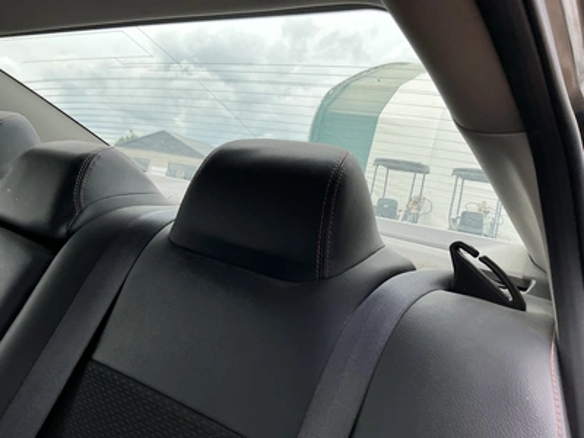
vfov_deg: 49.7
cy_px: 219
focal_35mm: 28
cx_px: 292
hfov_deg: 63.4
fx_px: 472
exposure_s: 1/534
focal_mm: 3
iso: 25
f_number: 1.8
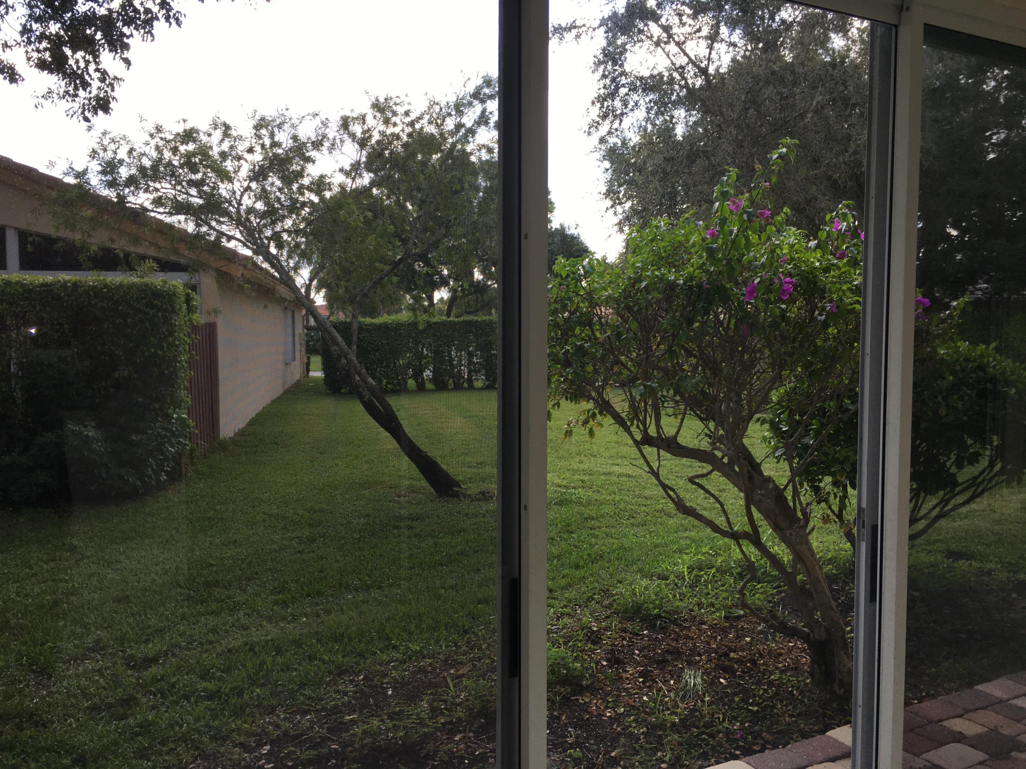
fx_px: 860
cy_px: 384
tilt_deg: -2.5
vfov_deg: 48.2
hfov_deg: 61.7
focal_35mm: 29
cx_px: 513
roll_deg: -0.1
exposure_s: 1/183
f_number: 2.2
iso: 25
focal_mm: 4.15
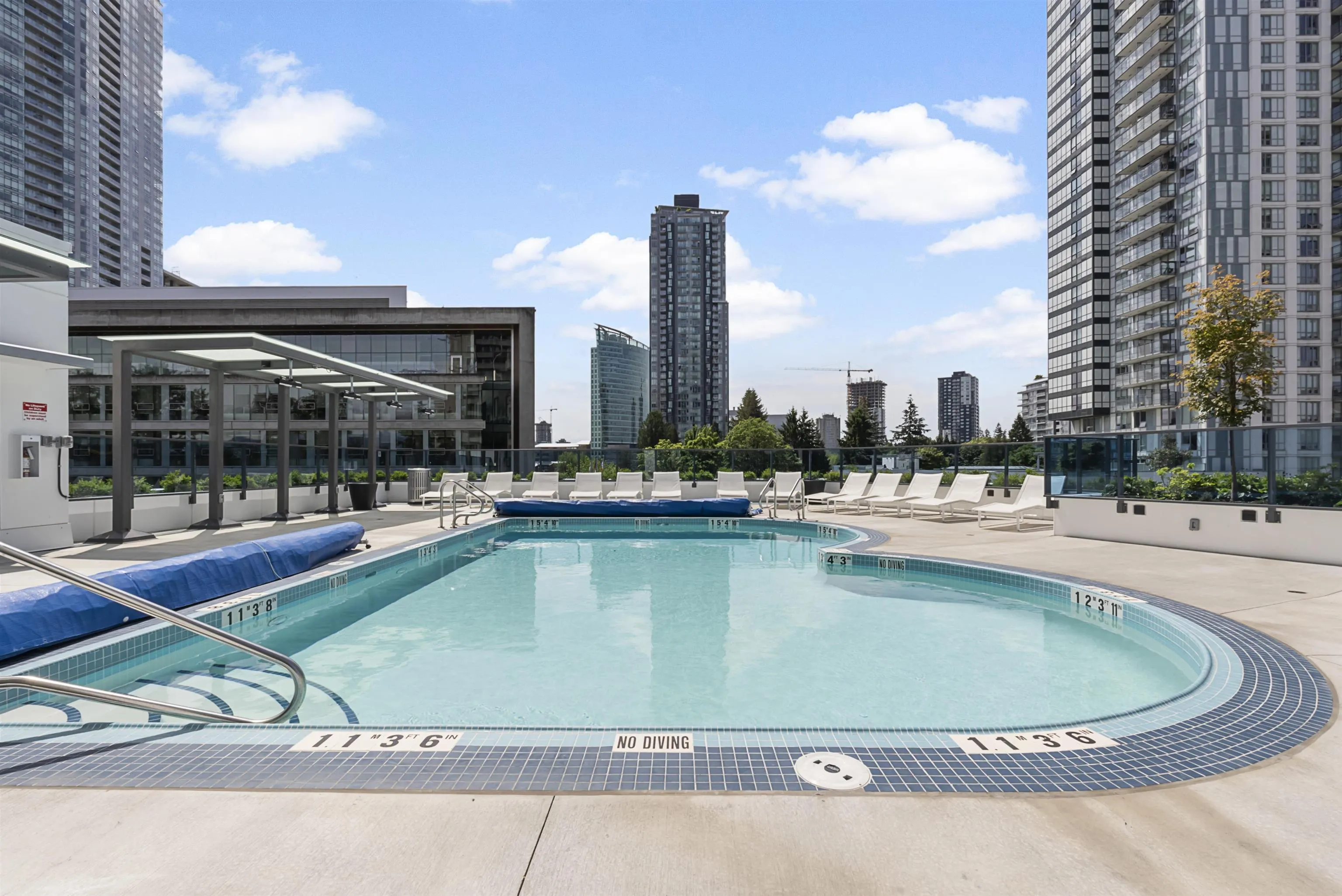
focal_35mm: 16
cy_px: 448
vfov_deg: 73.8
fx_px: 597
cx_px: 671
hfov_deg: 96.7
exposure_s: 1/400
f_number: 18
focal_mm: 16
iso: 160
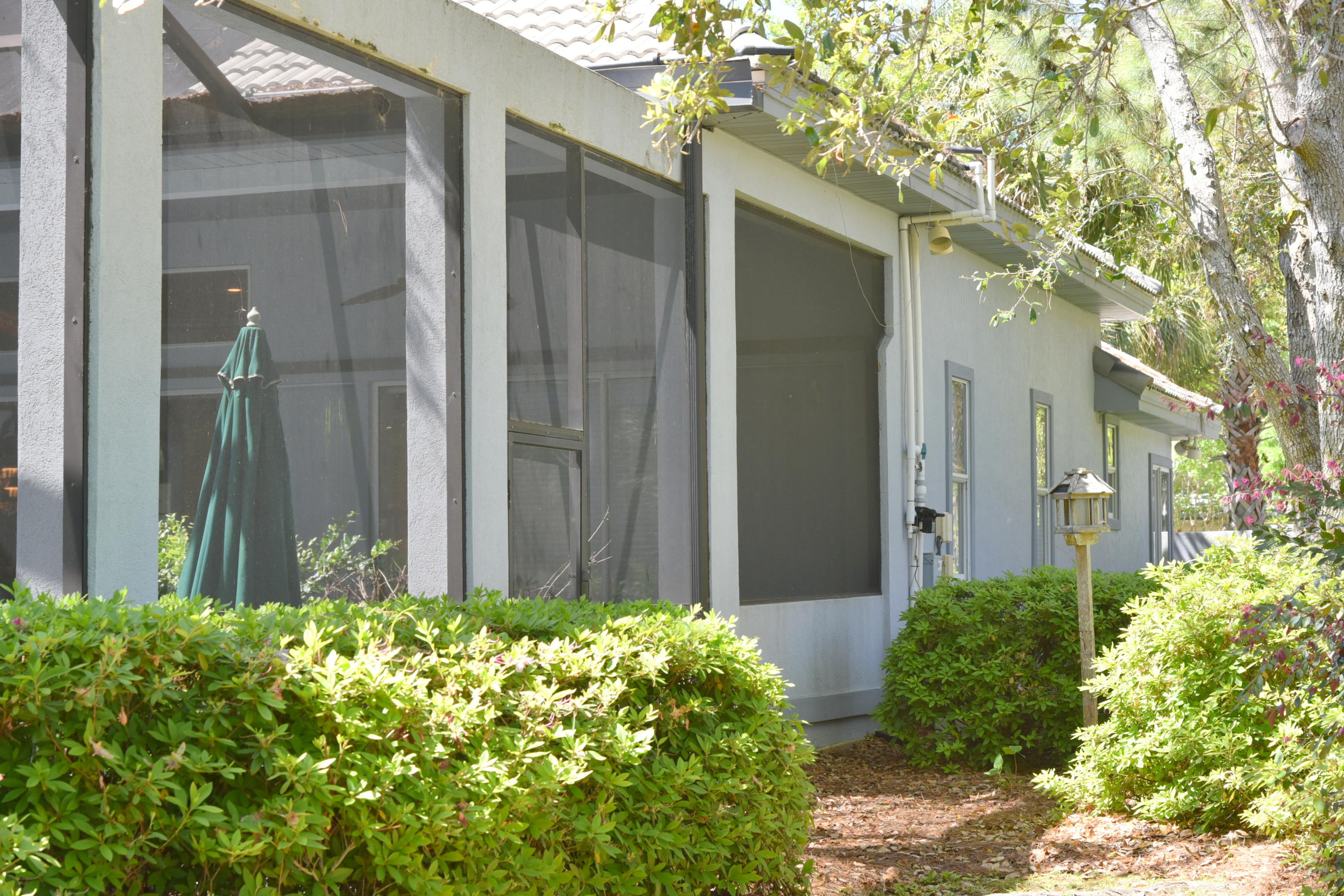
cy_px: 448
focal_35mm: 70
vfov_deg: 19.5
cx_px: 672
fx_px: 2613
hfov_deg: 28.8
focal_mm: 70
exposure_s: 1/200
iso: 400
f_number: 7.1
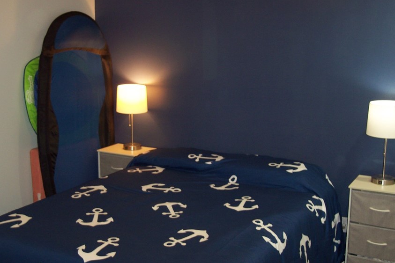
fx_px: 527
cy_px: 135
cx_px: 172
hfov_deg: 41.0
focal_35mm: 48
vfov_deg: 28.1
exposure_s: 1/30
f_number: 2.8
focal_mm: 8
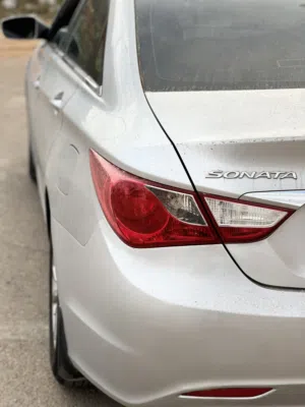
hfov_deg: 19.1
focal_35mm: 77
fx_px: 905
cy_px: 204
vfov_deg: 25.3
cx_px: 152
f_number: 2.8
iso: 32
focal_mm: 9
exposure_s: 1/121
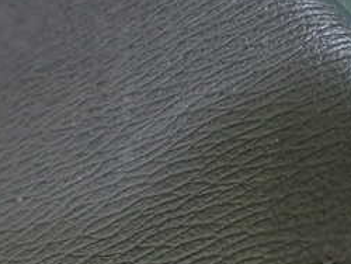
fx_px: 731
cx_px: 340
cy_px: 275
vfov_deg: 19.8
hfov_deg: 25.8
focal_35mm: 72
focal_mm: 5.4
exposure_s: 1/40
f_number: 2.3
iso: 800
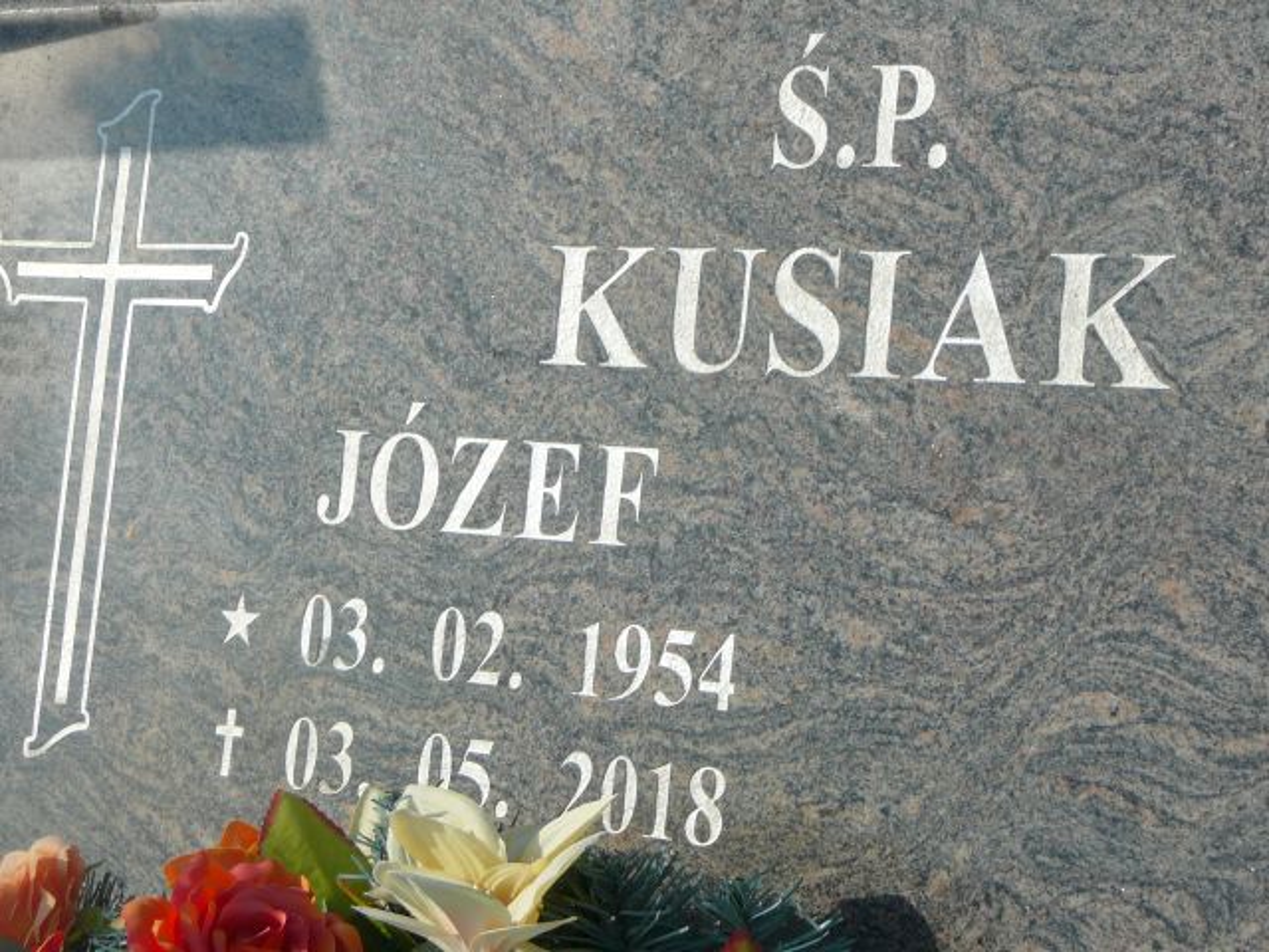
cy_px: 476
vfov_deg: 19.1
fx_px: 2823
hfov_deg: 25.3
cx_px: 634
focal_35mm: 77
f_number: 6.3
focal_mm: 11.5
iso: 80
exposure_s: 1/400
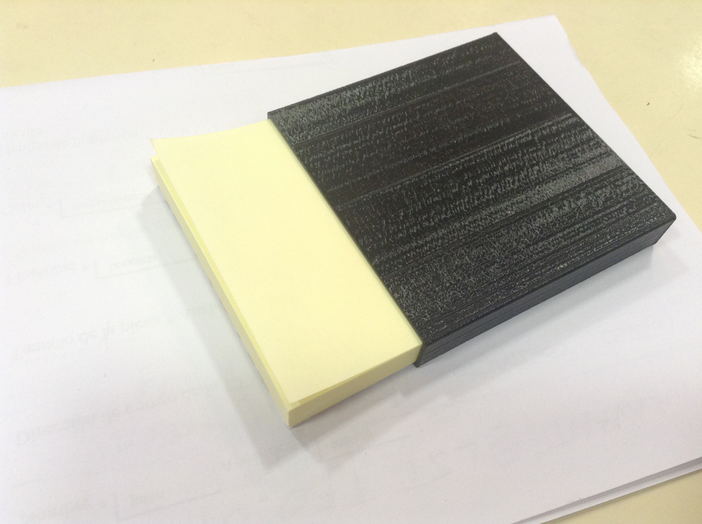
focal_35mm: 33
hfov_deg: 55.4
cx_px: 351
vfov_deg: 42.8
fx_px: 668
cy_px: 262
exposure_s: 1/25
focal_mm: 3.3
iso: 64
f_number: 2.4
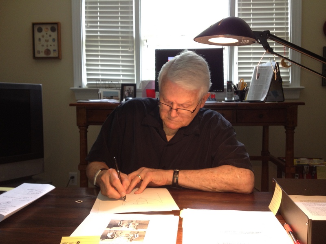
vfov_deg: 40.7
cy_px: 122
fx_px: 330
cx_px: 163
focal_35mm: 35
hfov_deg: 52.6
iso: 80
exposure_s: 1/20
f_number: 2.4
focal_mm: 4.28
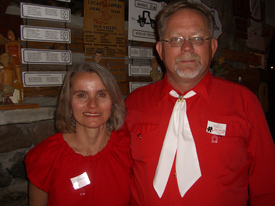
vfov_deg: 37.7
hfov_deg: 49.0
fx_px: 302
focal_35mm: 38
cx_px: 138
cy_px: 103
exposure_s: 1/60
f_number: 2.8
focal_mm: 7.9
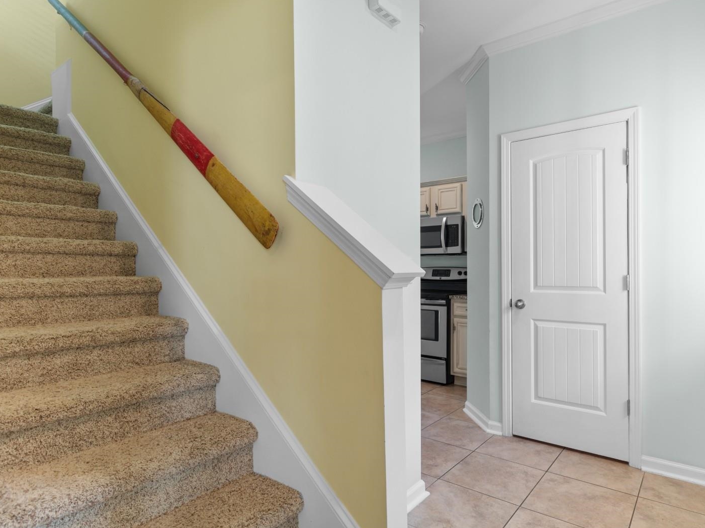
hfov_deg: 81.6
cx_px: 379
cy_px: 260
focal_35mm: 20
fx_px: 407
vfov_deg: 66.0
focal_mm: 12
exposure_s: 1/5
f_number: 4.8
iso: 100
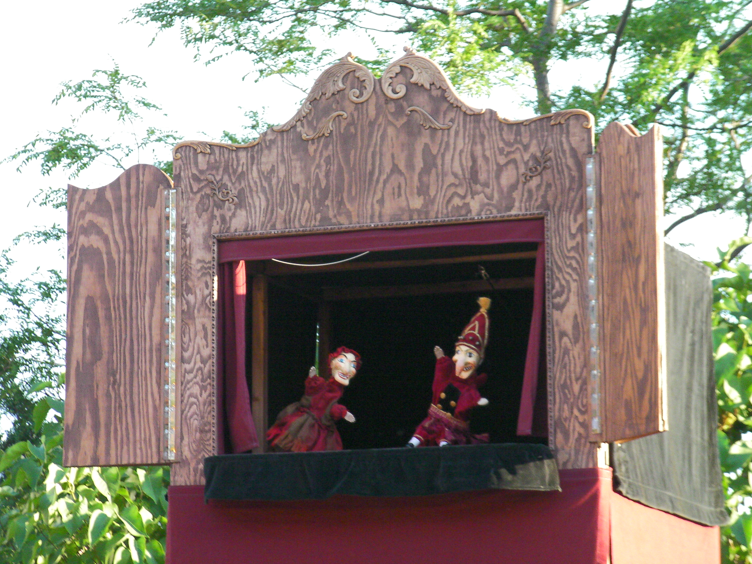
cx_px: 359
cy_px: 262
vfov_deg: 8.6
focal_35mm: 173
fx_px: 3758
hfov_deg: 11.4
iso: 310
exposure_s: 1/190
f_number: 3.8
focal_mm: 28.9
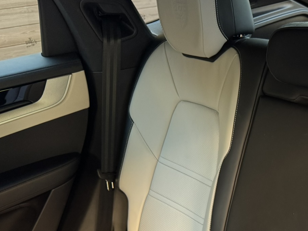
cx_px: 317
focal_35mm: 54
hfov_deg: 32.3
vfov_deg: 25.8
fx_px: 481
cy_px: 224
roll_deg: +4.6
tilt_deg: -30.3
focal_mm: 6.76
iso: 200
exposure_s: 1/63
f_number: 1.78
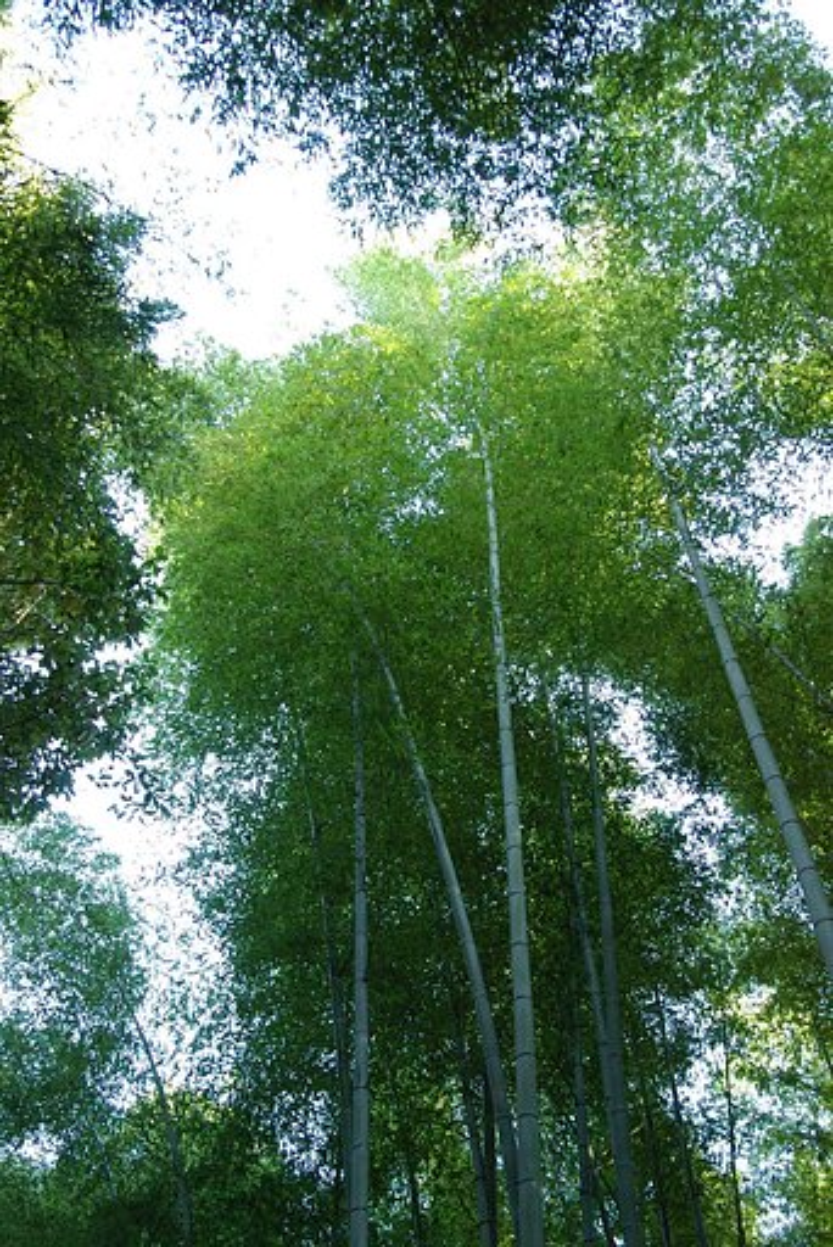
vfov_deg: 46.4
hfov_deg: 31.9
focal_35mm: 42
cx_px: 416
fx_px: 1456
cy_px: 624
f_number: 3.5
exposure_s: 1/125
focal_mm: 28
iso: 800
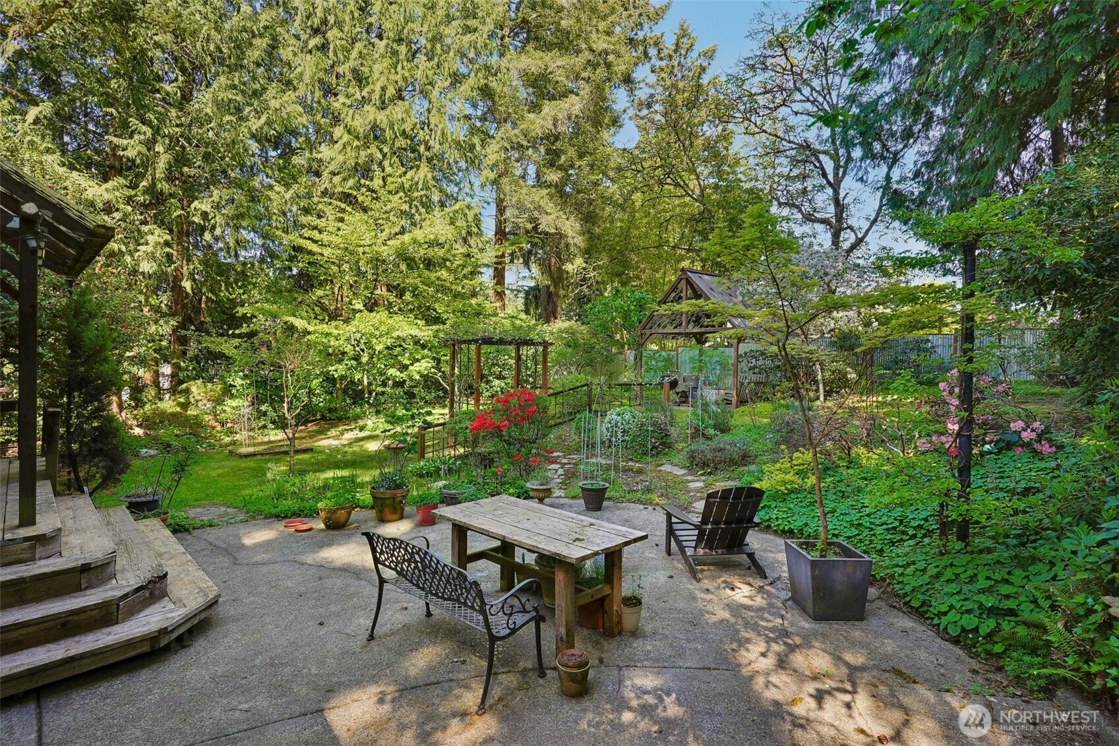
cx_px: 560
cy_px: 373
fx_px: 528
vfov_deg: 70.4
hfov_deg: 93.3
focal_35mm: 17
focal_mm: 17
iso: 400
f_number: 8
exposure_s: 1/90
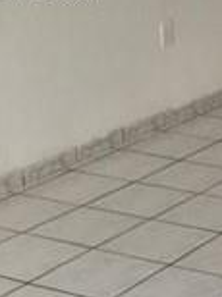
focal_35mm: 129
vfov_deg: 15.0
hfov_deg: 10.9
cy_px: -10
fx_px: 1106
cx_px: 367
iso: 32
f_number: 2.4
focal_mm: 3.3
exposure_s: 1/30
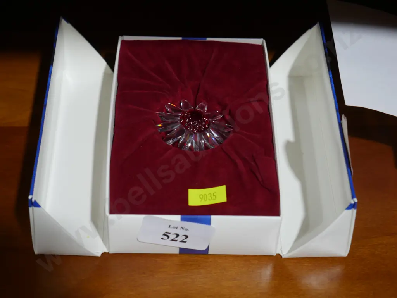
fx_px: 803
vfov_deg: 21.0
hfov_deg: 27.8
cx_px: 198
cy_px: 149
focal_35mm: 70
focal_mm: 35
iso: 640
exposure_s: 1/80
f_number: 5.5
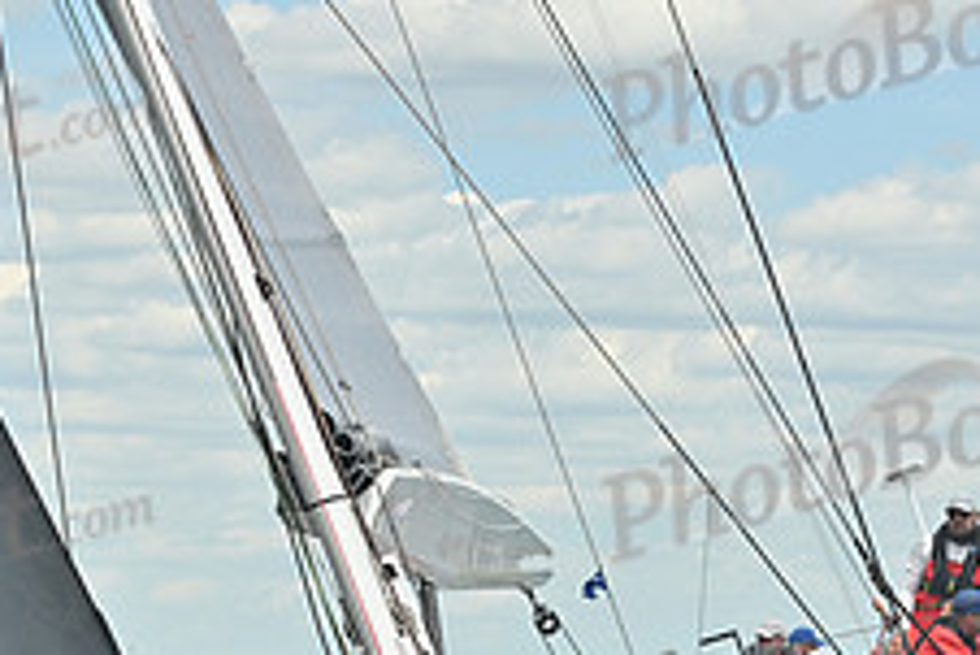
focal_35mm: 282
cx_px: 382
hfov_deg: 7.3
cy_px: 735
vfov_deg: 4.9
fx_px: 7681
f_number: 8
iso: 250
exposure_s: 1/1250
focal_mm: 110
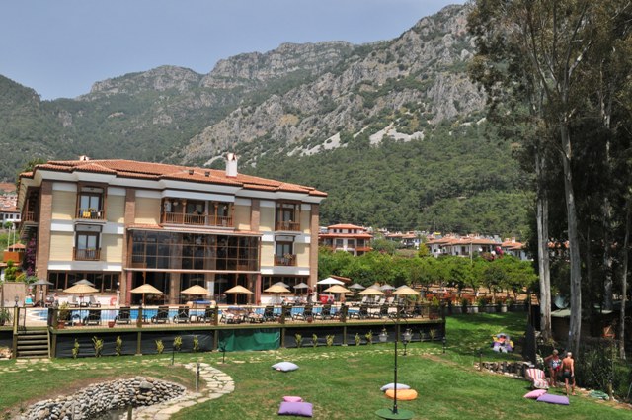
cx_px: 316
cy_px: 210
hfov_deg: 57.3
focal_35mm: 33
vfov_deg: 39.9
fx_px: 579
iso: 640
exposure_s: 1/640
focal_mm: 22
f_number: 13
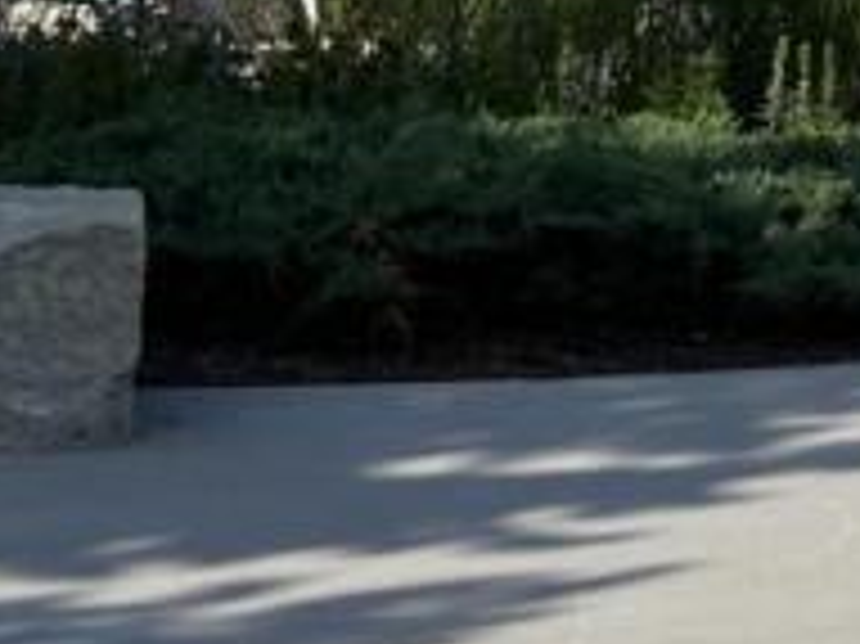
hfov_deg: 8.4
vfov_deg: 6.4
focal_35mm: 226
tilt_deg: +4.8
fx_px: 5611
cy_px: -700
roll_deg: -1.1
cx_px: 1652
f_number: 1.78
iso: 64
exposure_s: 1/5000
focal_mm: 6.86
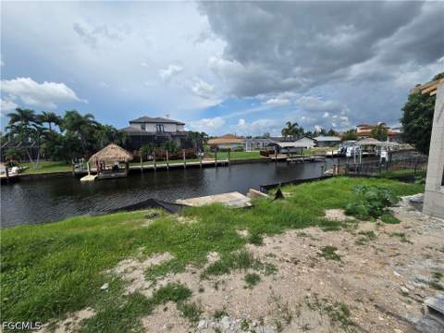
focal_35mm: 13
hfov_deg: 106.2
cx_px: 222
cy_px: 166
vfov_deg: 89.9
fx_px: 167
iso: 50
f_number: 2.2
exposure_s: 1/3521
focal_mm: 2.2
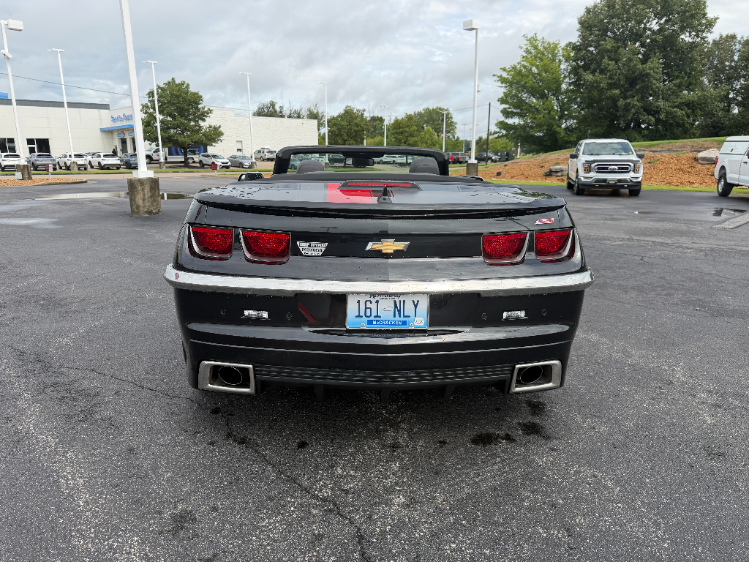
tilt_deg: -11.0
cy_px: 281
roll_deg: +2.4
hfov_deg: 71.6
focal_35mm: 24
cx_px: 374
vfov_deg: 56.8
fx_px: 519
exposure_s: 1/2611
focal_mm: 6.76
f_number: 1.78
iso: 100
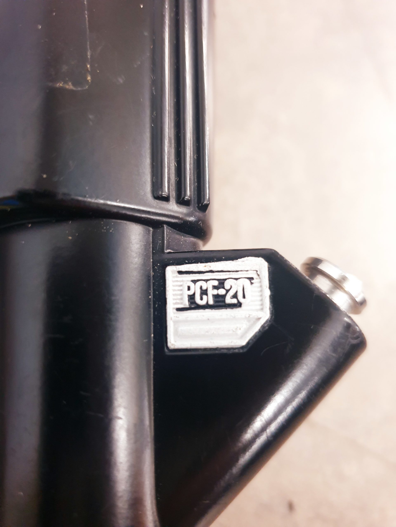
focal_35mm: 26
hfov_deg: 53.1
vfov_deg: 67.3
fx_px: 397
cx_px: 198
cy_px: 264
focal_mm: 4.3
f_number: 1.5
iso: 320
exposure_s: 1/20
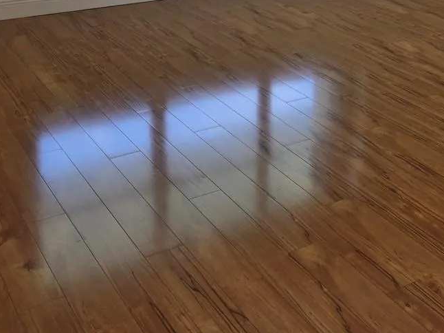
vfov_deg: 23.3
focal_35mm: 57
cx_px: 282
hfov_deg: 33.6
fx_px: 731
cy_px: -74
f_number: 1.8
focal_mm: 5.4
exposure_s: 1/120
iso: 40
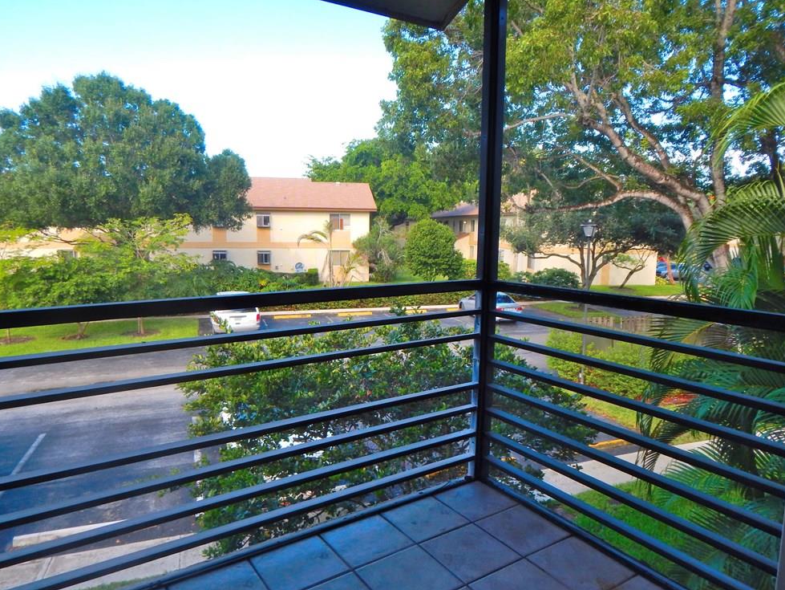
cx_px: 398
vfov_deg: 58.9
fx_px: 522
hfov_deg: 73.9
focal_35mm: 23
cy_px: 295
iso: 125
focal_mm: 4
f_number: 3
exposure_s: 1/160
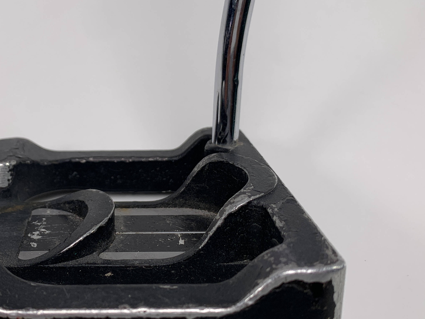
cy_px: 158
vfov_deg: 32.9
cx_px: 116
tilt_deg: -51.7
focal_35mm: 44
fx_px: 540
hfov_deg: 41.9
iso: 25
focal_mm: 4.25
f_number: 1.8
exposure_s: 1/289
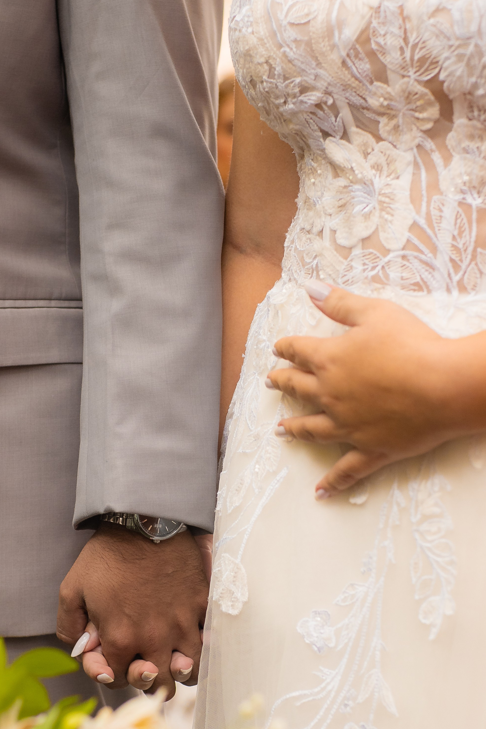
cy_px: 423
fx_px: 2369
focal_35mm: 117
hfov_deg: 11.7
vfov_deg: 17.5
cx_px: 198
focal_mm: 56
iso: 500
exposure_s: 1/250
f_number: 2.5
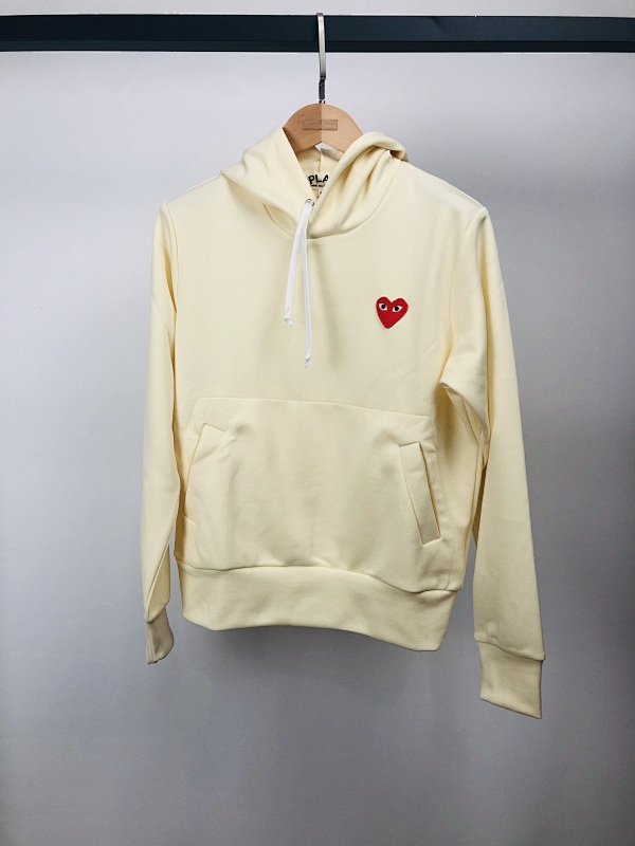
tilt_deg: -5.5
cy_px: 423
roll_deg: +0.8
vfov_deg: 63.4
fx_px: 685
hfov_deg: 49.7
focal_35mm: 28
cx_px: 318
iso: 32
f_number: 1.8
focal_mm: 3.99
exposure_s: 1/100
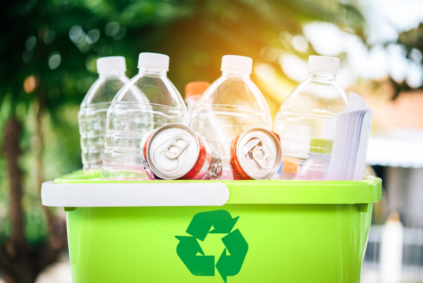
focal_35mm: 60
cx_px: 212
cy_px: 142
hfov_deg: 33.4
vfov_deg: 22.7
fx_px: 705
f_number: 3
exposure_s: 1/350
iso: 140
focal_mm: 60
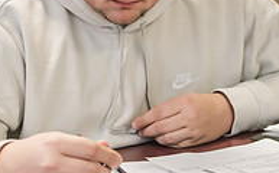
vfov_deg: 10.1
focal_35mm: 129
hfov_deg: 16.2
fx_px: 979
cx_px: 87
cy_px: 61
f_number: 2.8
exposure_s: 1/200
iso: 1250
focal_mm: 42
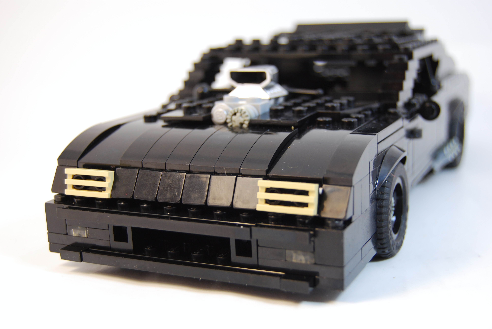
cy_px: 164
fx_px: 718
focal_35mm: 52
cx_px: 246
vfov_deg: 25.8
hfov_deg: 37.8
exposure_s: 1/50
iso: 200
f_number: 4.8
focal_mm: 35
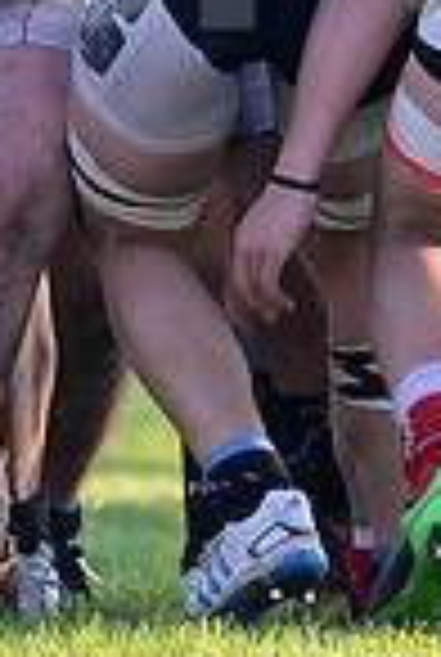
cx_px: 4
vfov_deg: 1.2
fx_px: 30448
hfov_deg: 0.8
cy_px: -124
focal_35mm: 1665
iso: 560
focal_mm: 420
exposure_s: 1/640
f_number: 4
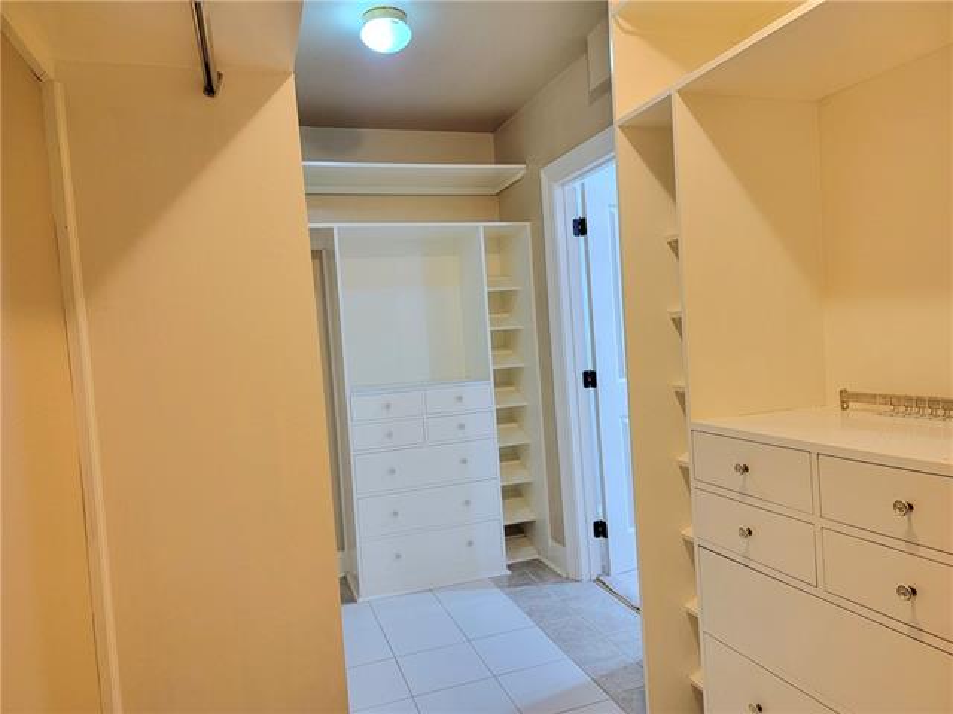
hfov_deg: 71.6
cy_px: 357
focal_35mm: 24
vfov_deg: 56.8
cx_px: 476
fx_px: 661
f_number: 1.8
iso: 200
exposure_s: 1/40
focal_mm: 6.7
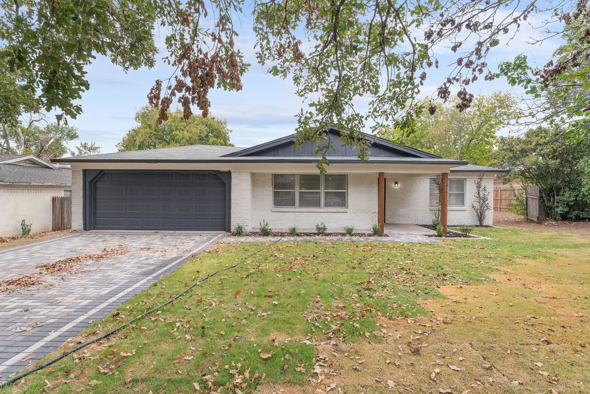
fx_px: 293
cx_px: 295
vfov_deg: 67.7
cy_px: 197
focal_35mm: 18
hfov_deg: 90.3
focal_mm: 17.9
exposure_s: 1/40
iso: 640
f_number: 8
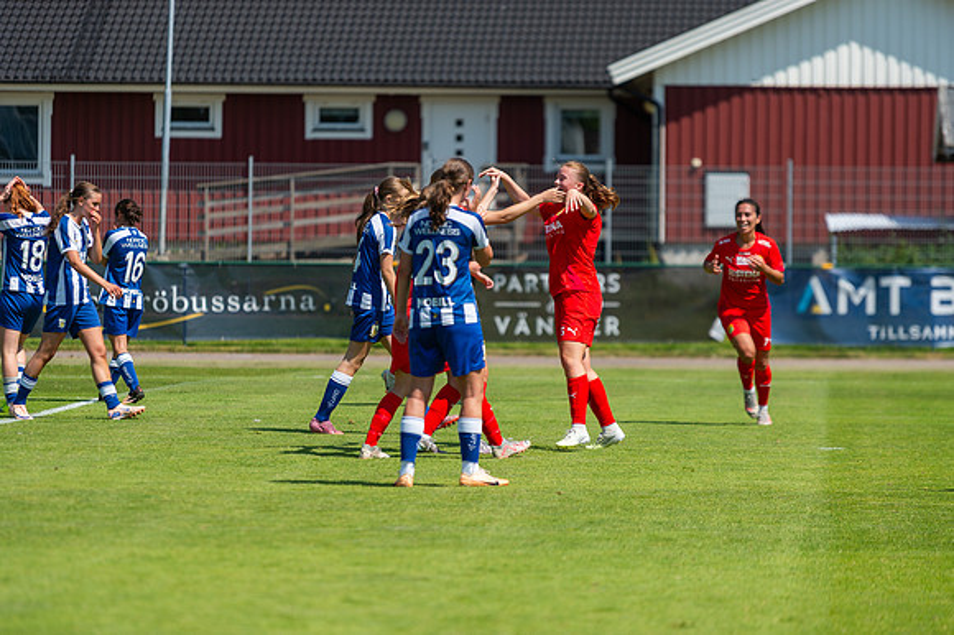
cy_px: 318
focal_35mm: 214
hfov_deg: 9.6
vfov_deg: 6.4
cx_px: 477
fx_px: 5680
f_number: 3.2
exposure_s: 1/2500
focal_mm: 200
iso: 160
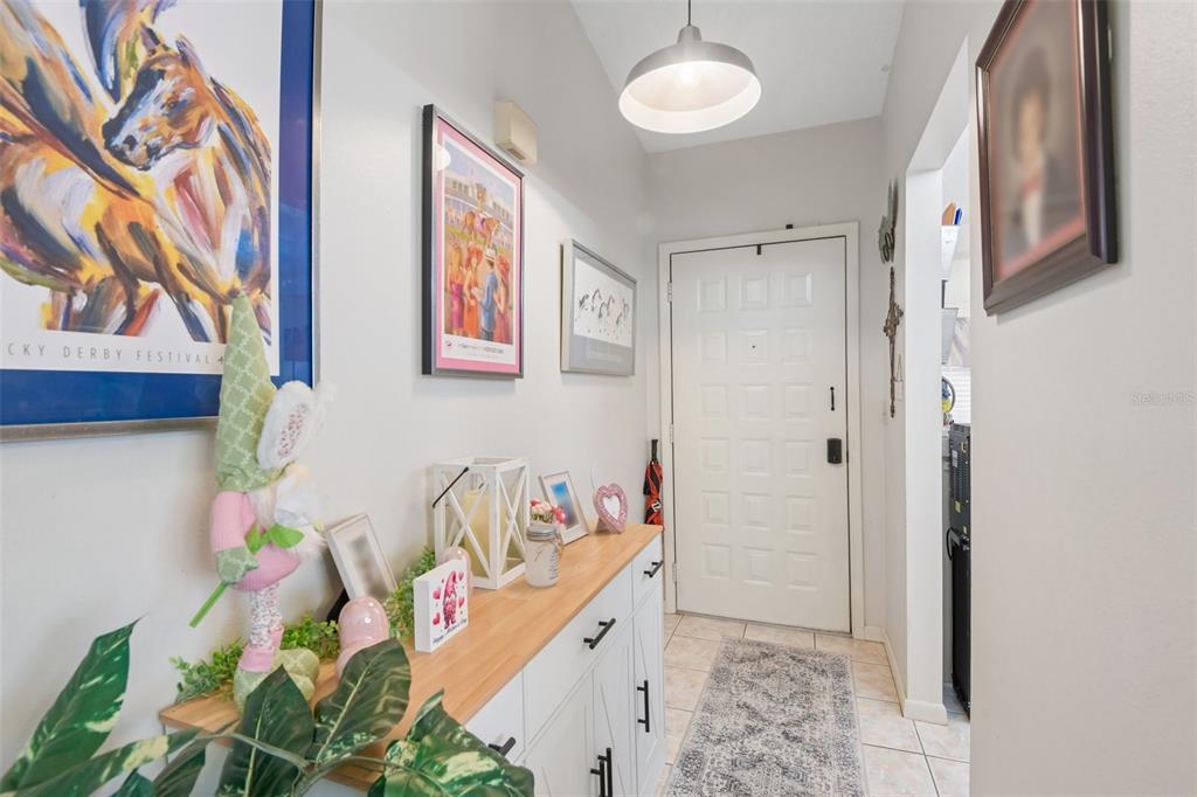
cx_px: 598
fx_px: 532
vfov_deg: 73.7
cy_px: 398
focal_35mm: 16
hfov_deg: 96.8
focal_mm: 16
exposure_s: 1/13
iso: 400
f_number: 8
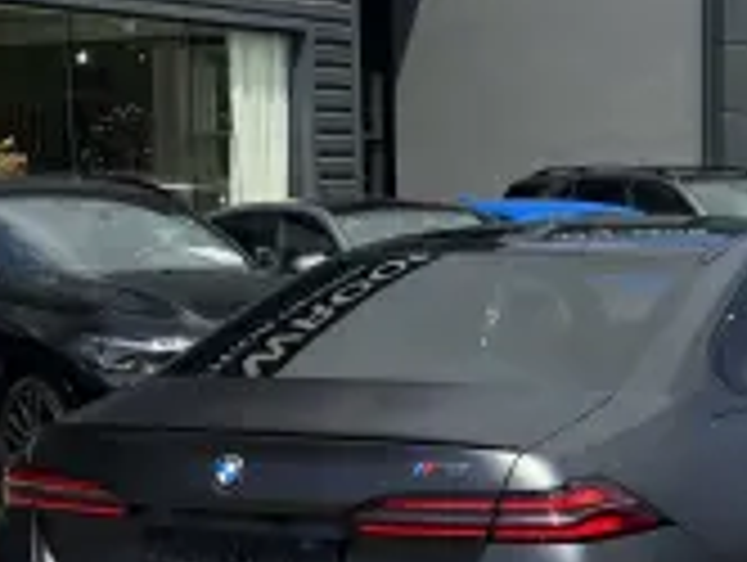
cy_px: 477
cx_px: 531
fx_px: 2248
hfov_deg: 18.8
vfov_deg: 14.2
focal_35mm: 104
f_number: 1.78
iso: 64
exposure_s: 1/3425
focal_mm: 6.76
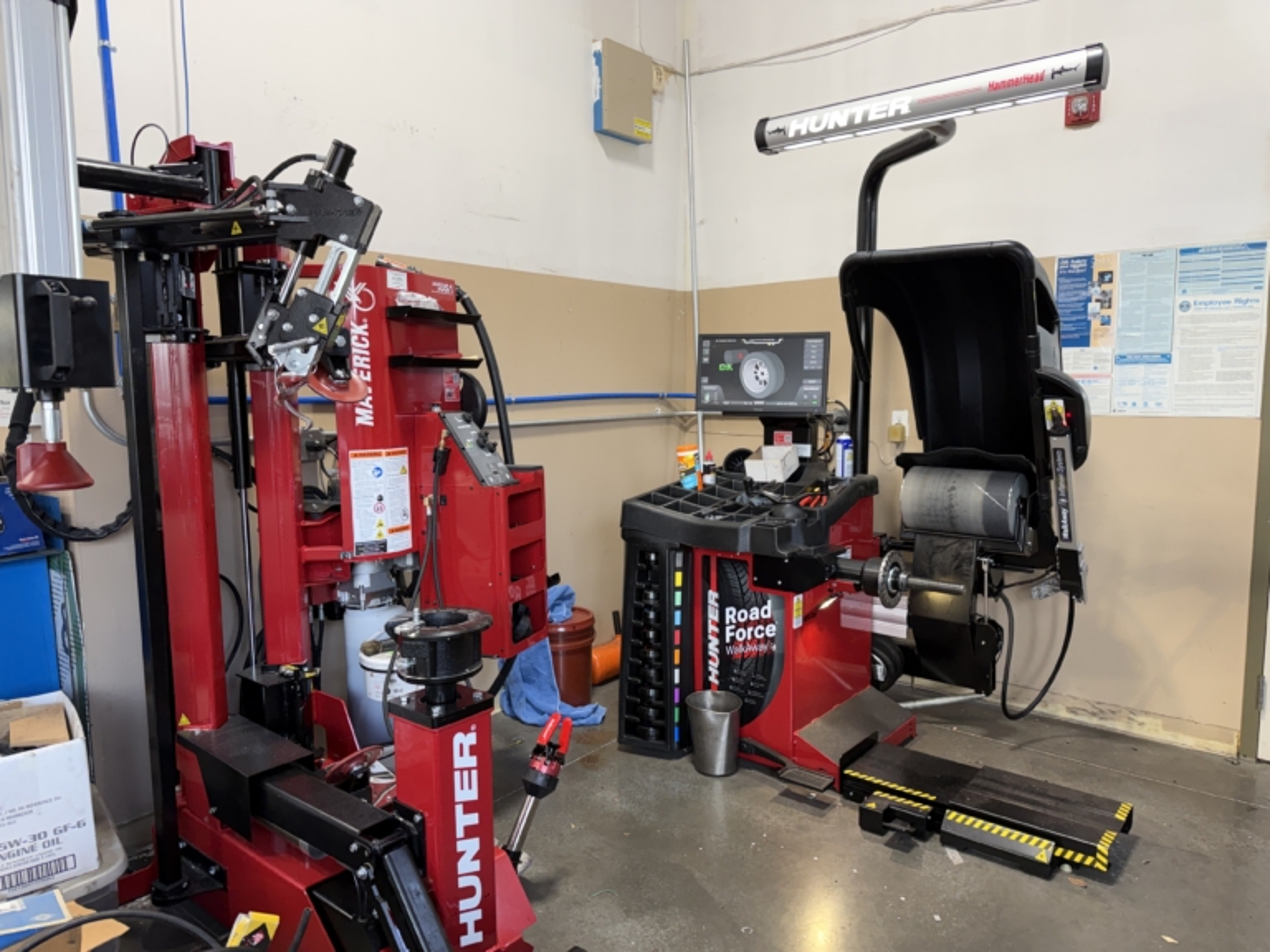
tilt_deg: -6.5
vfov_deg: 56.8
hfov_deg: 71.6
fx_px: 881
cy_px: 476
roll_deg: +0.7
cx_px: 635
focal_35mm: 24
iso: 125
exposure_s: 1/120
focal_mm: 6.76
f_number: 1.78
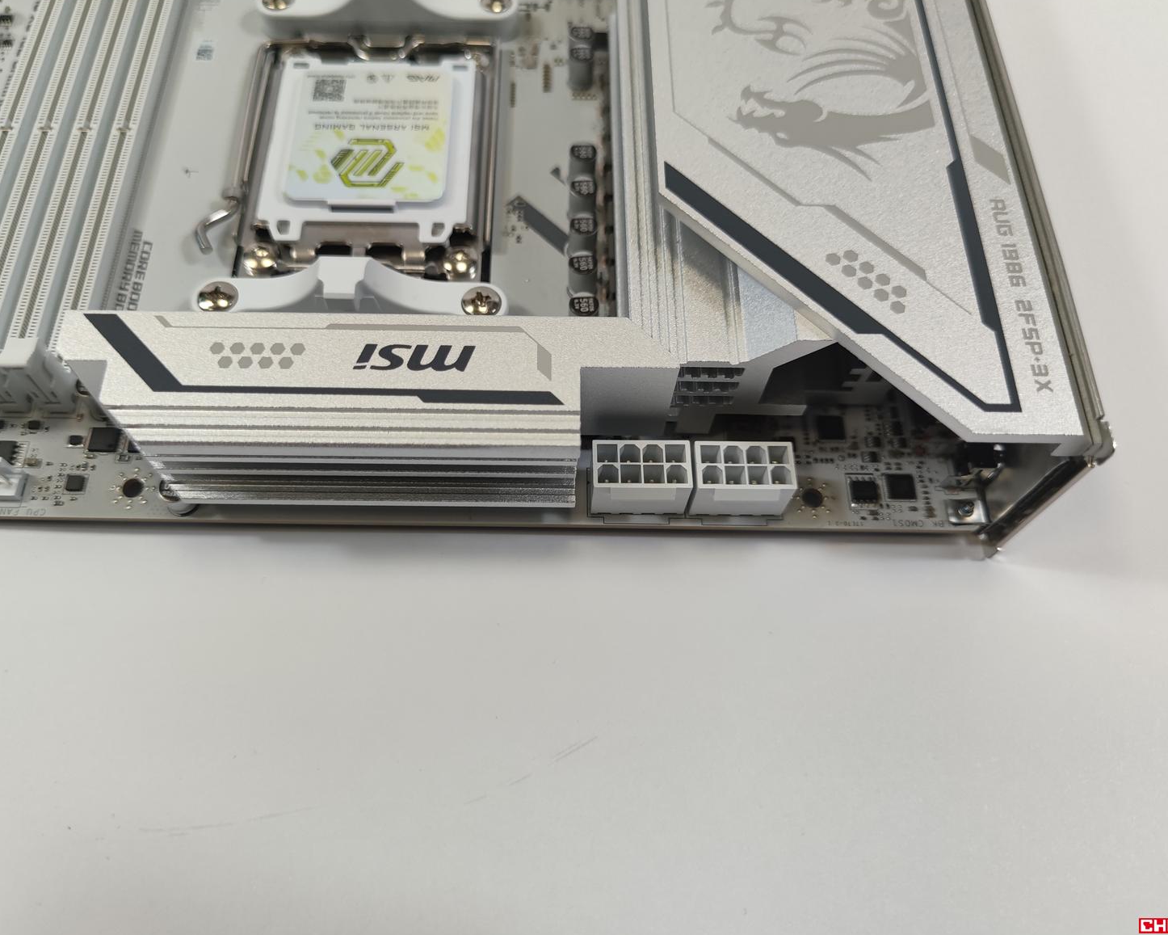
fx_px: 933
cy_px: 461
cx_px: 554
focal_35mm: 27
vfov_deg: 53.2
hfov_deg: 64.0
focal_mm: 6.78
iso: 91
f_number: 1.85
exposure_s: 1/100
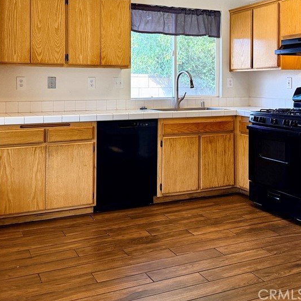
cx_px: 176
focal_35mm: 41
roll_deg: -0.4
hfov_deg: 40.8
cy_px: 85
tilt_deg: +0.6
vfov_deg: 40.1
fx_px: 403
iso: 200
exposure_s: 1/197
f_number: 1.78
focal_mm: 6.76
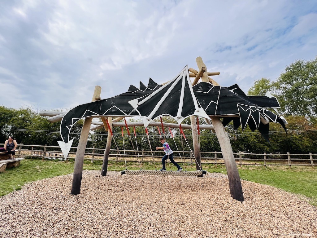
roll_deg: +0.7
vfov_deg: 89.9
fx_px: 119
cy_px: 119
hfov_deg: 106.2
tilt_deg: +9.9
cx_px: 158
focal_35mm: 13
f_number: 1.8
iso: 32
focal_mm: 1.57
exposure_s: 1/1107
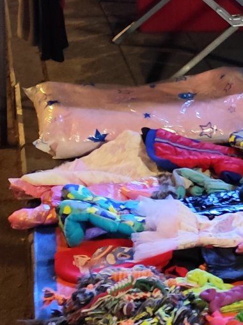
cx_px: 466
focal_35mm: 124
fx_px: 1161
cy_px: -3
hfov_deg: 11.0
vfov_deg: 15.6
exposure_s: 1/25
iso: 640
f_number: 1.65
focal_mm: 6.14
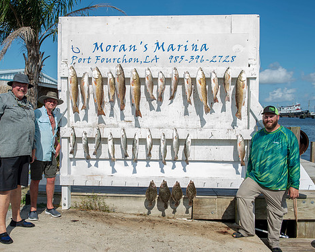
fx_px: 336
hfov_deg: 50.1
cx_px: 139
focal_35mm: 36
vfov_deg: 41.2
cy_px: 126
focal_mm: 31
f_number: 8
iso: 50
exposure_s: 1/160
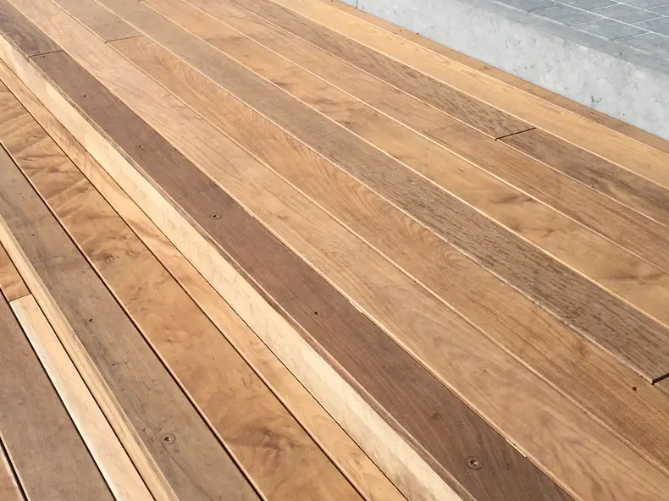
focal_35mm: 47
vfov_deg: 30.1
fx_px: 908
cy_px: 100
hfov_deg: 39.8
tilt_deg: -22.8
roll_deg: -2.0
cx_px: 207
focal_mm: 4.15
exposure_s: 1/3049
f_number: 2.2
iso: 32
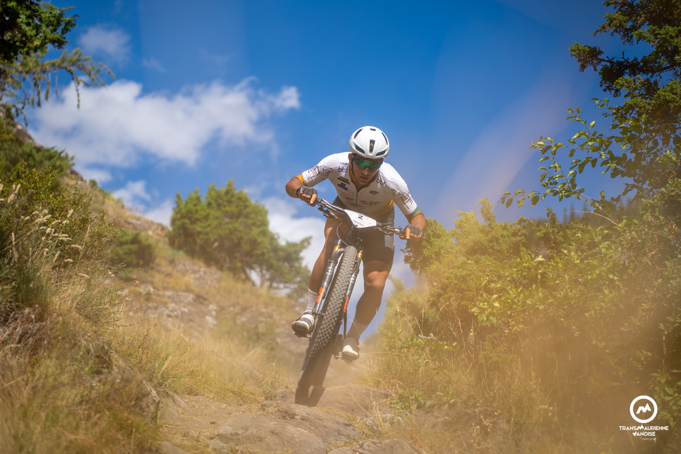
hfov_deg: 27.0
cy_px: 227
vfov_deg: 18.2
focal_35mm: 75
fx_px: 1419
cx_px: 340
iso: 100
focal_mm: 75
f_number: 2.8
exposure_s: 1/2000
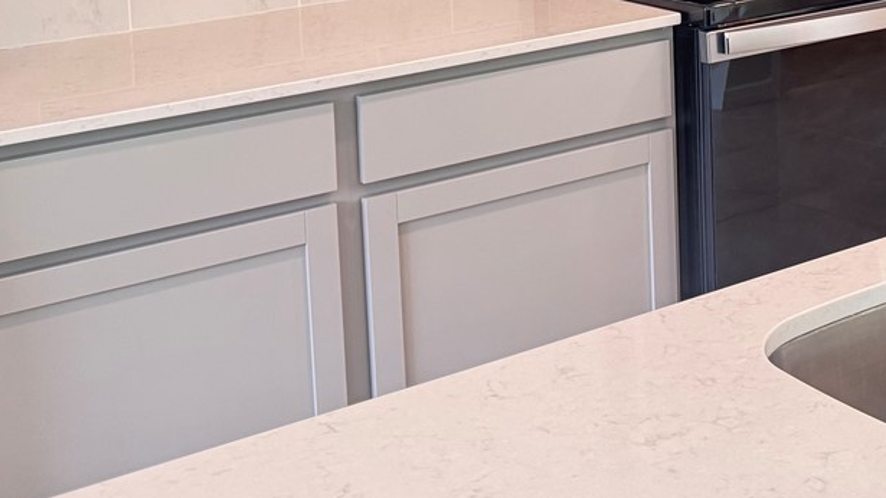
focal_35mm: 68
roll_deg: +1.2
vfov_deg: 16.6
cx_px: 893
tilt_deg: -5.7
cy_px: -171
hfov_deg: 29.0
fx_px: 1598
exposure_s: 1/60
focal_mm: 6.76
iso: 200
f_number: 1.78
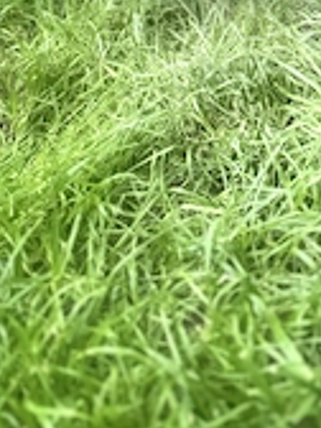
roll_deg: +5.4
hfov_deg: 24.7
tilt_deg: -24.6
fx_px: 705
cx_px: 306
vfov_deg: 30.1
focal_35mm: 57
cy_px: -51
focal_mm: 6.76
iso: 500
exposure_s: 1/60
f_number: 1.78
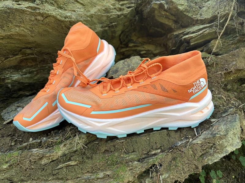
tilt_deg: +4.5
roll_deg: -1.2
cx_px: 122
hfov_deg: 67.3
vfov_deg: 53.1
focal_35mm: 26
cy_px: 92
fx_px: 184
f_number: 1.6
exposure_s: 1/60
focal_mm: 5.96
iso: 125
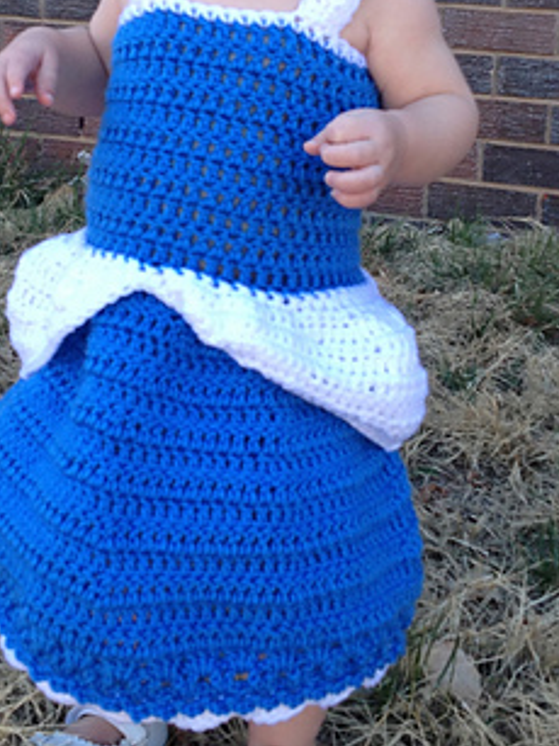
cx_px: 214
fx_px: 1573
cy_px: 241
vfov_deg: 26.5
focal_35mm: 73
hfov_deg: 20.1
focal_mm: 4.28
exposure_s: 1/180
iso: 50
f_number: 2.4
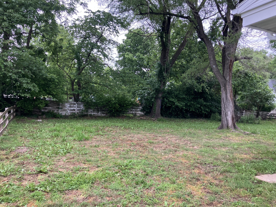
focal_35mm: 28
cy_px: 104
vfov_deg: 49.7
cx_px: 138
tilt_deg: -2.1
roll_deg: -1.2
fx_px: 223
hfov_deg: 63.4
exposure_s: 1/121
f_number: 1.8
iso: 50
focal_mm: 3.99
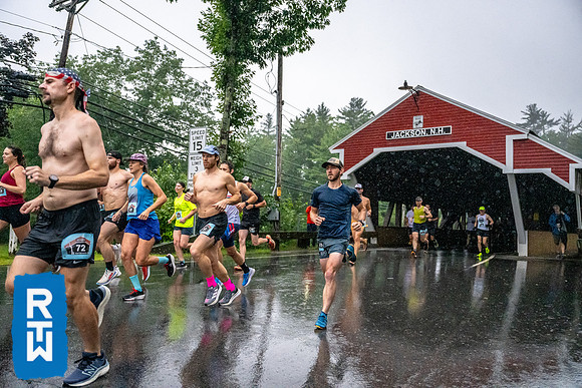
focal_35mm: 30
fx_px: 477
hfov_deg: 62.8
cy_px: 194
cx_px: 291
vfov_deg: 44.3
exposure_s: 1/4000
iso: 12800
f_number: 2.8
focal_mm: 29.5
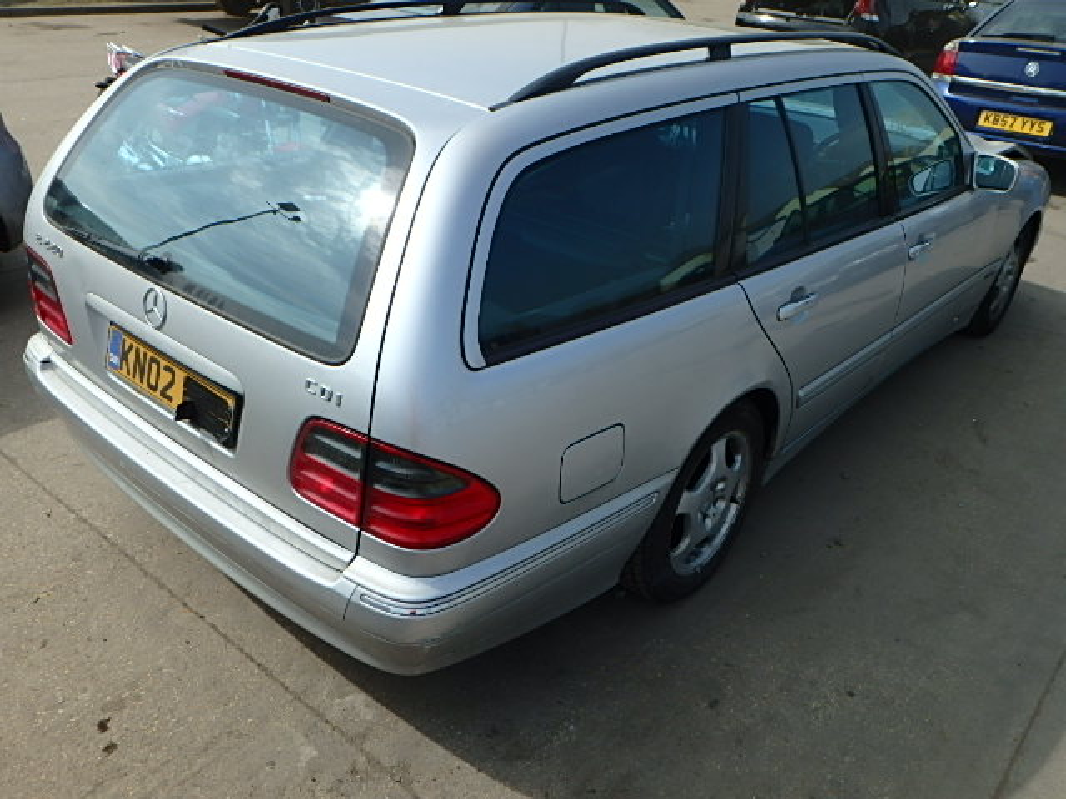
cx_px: 533
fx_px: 893
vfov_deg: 48.2
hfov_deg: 61.7
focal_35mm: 29
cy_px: 400
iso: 125
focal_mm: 5.2
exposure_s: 1/640
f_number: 4.6
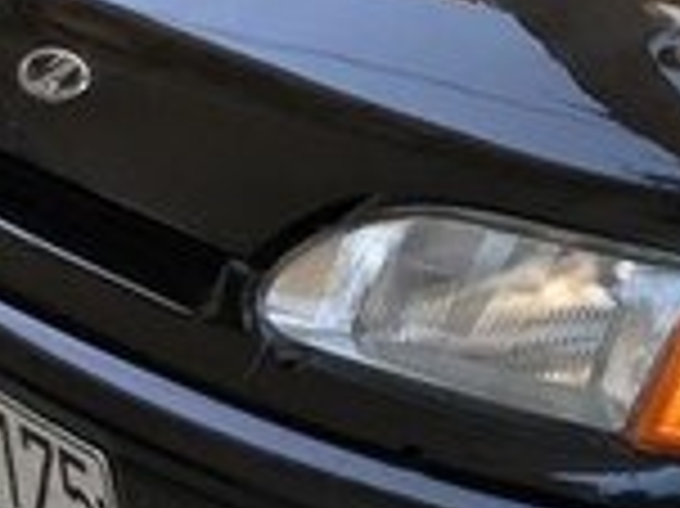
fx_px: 2493
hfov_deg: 14.0
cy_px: 155
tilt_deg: -16.6
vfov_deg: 11.6
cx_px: 1189
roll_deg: -1.5
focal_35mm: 127
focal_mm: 4.15
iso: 25
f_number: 2.2
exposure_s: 1/447
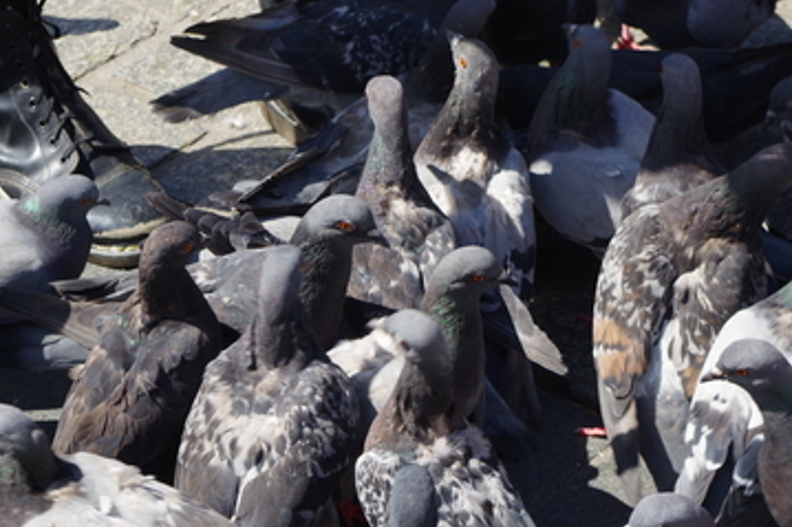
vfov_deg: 10.0
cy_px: 298
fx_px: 3012
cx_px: 419
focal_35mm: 137
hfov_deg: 15.0
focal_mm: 55
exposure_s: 1/160
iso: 200
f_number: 9
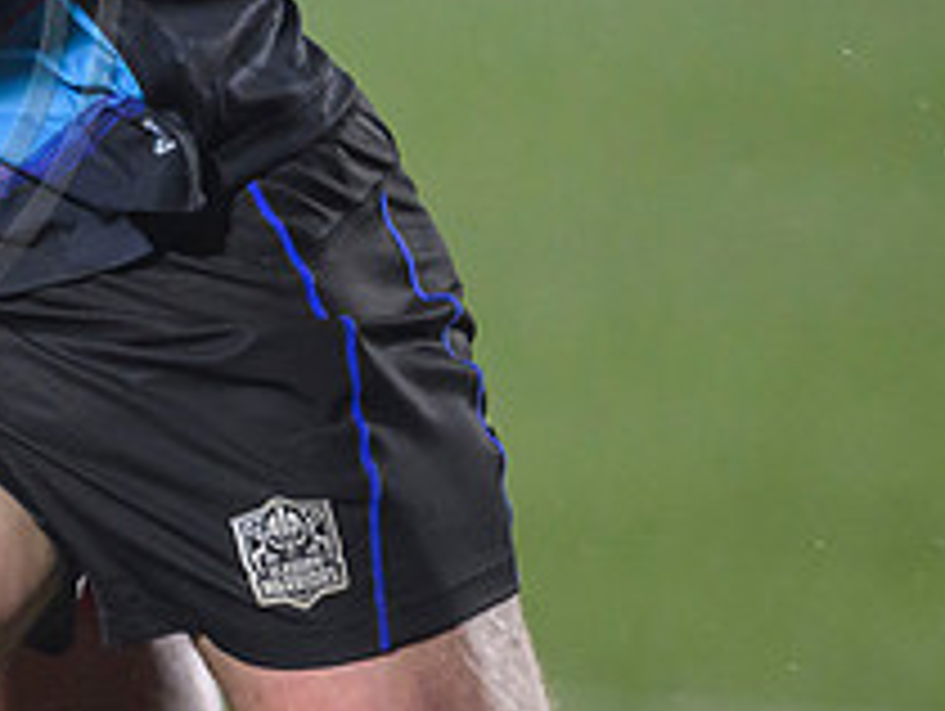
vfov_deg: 1.1
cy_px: 155
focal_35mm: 1380
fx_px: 37716
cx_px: -343
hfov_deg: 1.4
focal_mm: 400
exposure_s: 1/2000
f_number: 3.2
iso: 5000
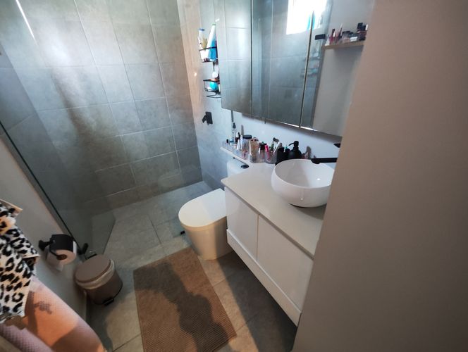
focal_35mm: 14
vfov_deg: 85.8
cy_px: 176
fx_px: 190
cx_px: 234
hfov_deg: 102.0
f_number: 2.2
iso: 1201
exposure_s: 1/17.1
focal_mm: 2.16
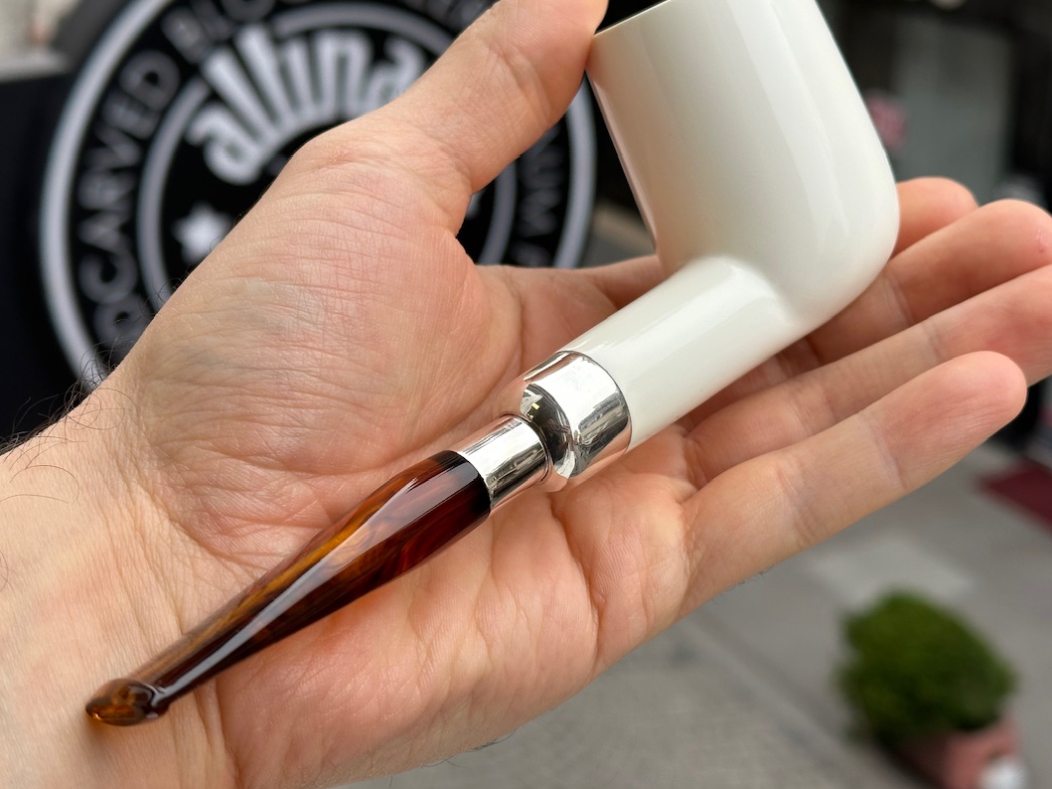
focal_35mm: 58
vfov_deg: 25.2
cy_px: 355
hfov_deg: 33.2
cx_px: 497
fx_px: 1762
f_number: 1.78
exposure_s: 1/880
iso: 64
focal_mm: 6.86
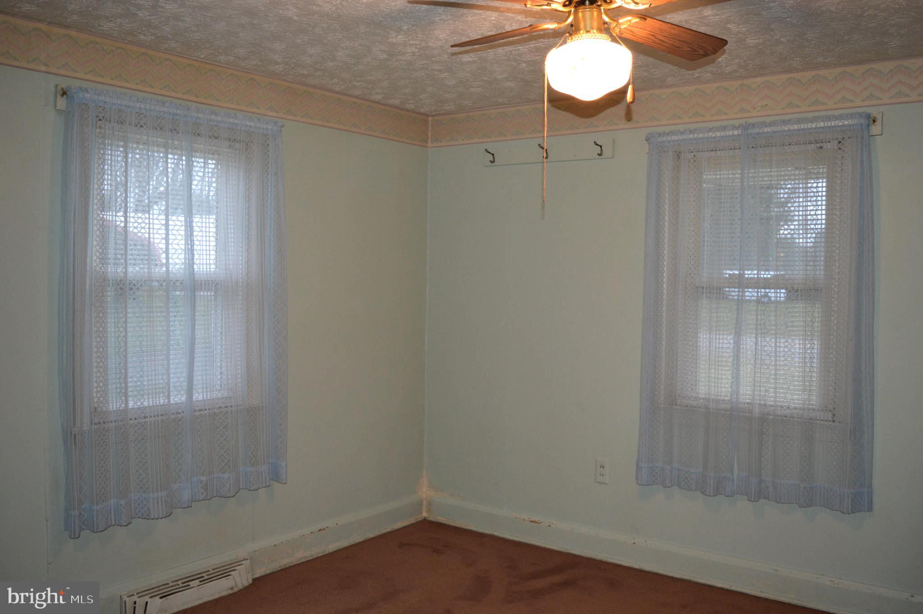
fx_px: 807
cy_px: 307
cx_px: 462
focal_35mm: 32
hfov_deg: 59.5
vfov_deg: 41.6
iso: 800
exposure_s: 1/60
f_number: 3.8
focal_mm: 21
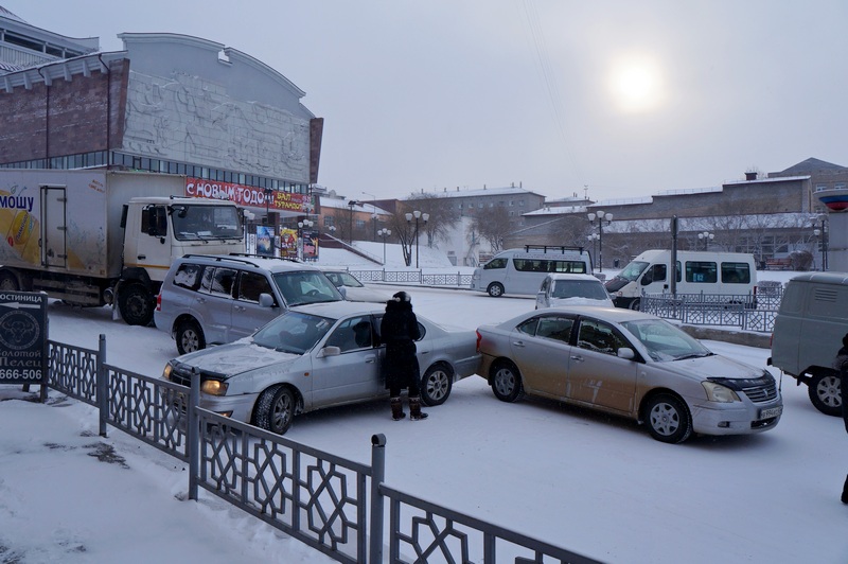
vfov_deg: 41.6
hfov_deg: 59.5
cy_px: 282
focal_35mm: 32
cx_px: 424
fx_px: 741
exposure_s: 1/500
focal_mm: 21
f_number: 8
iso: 200
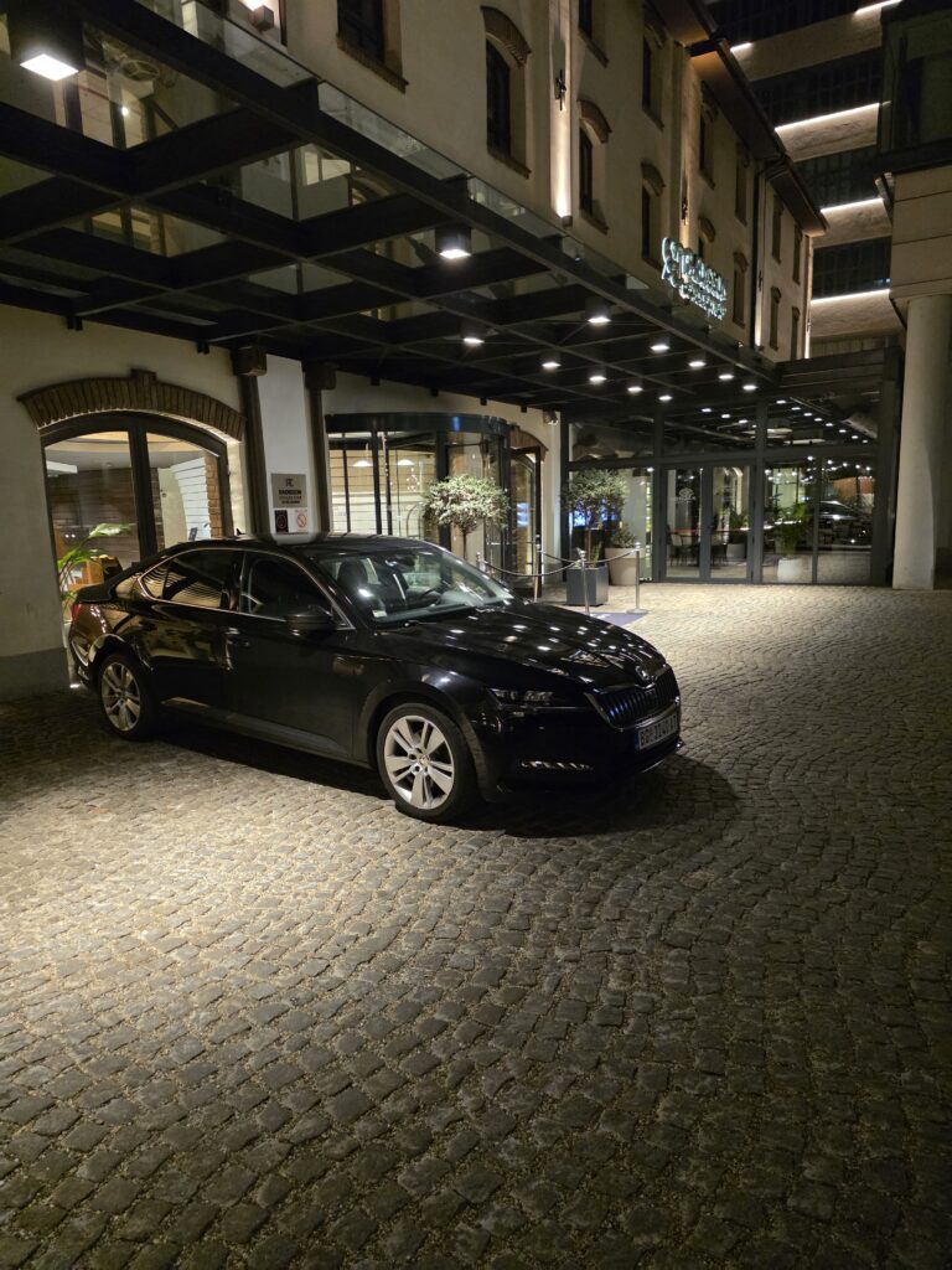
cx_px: 476
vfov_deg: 73.9
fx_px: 843
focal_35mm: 23
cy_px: 635
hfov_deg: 58.9
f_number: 1.7
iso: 2000
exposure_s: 1/100
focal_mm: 6.25
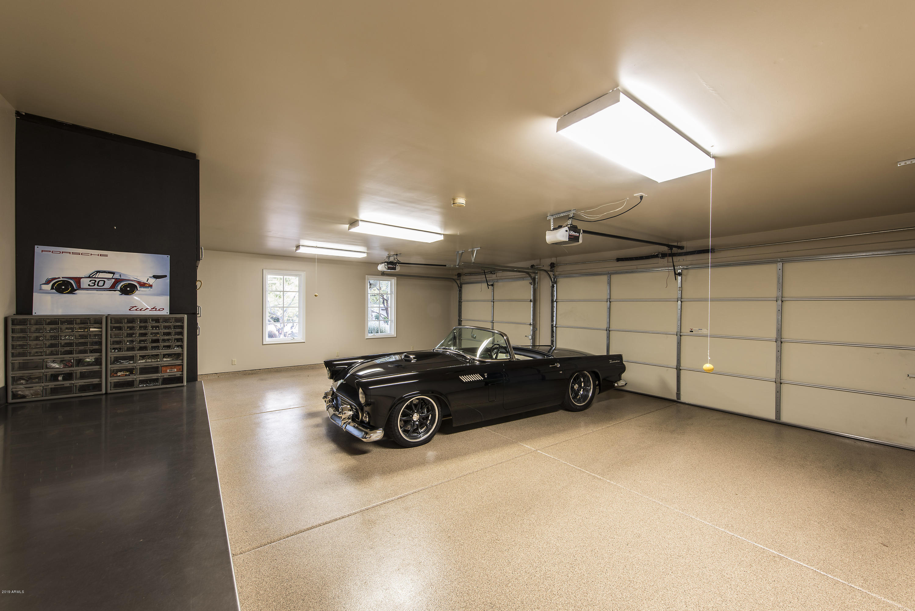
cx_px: 458
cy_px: 306
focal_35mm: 14
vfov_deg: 81.2
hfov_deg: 104.2
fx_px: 356
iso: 100
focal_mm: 14
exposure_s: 1.6
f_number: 11
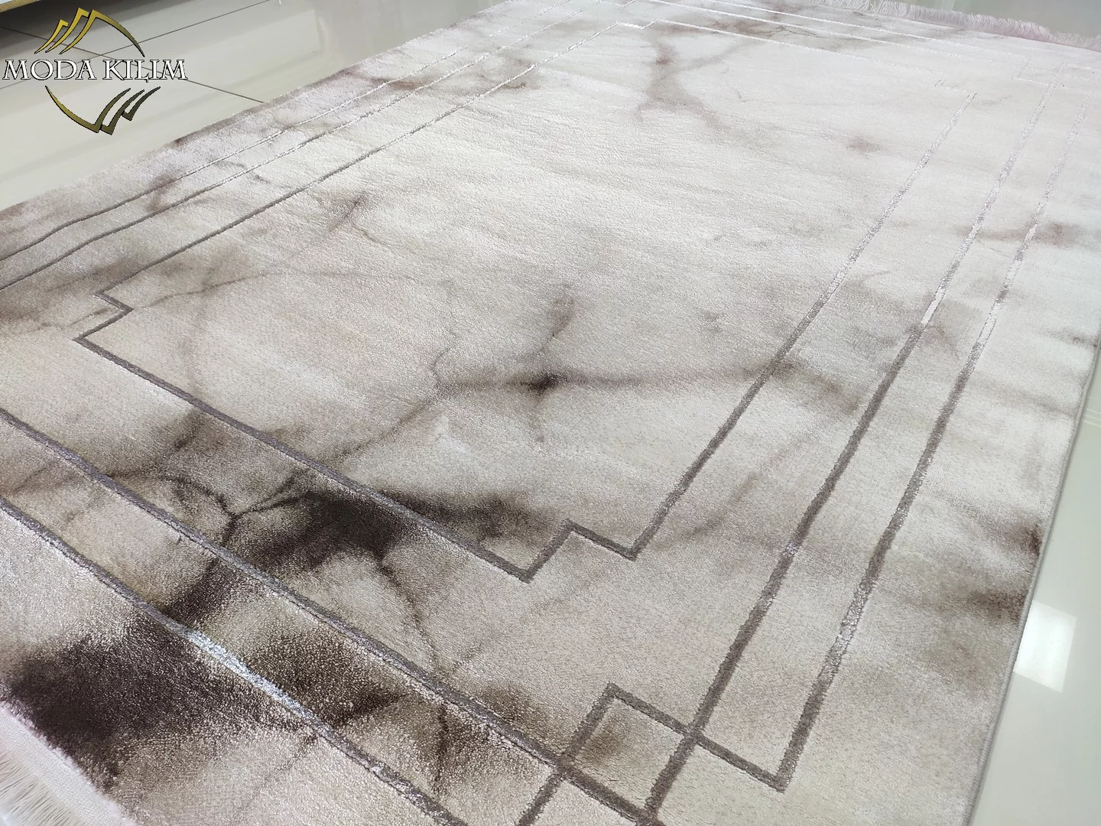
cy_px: 413
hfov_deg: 67.3
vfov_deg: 53.1
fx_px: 827
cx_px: 550
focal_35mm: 26
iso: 376
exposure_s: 1/50
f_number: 1.75
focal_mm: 4.77
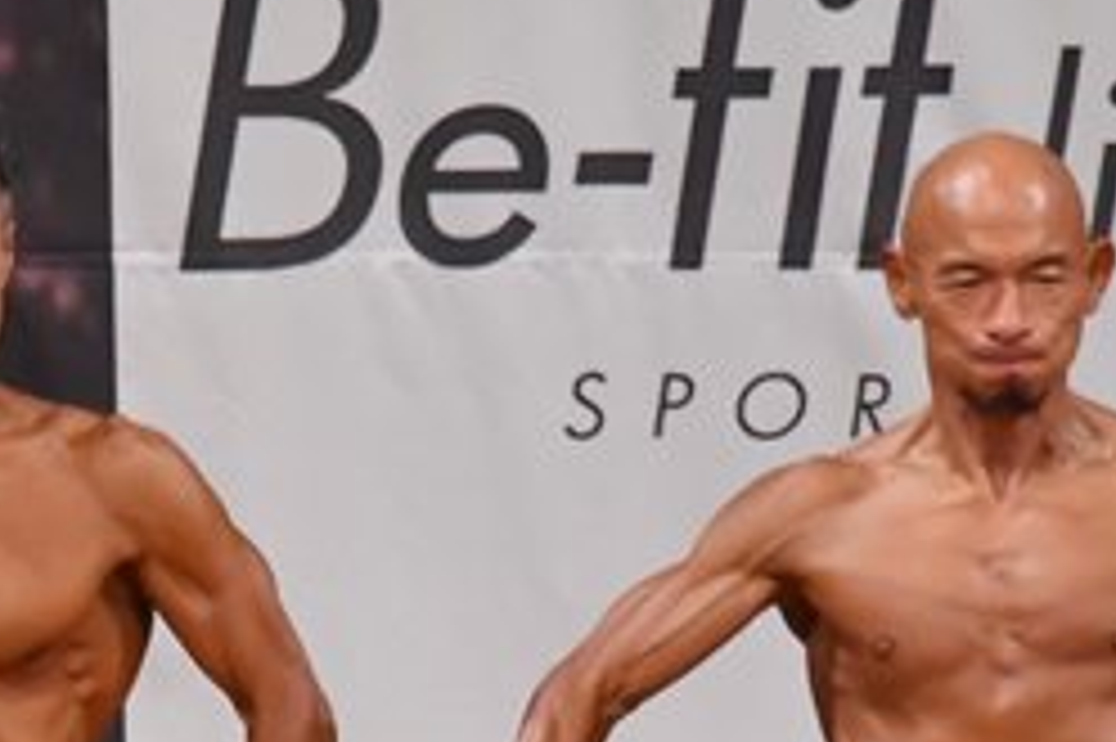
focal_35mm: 797
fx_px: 24690
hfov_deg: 2.6
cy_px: 1088
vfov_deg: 1.7
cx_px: 83
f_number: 5.6
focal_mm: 170
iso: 7200
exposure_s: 1/400
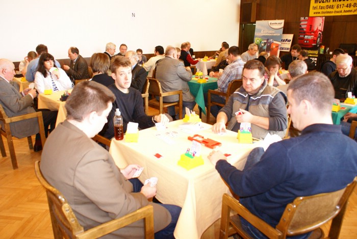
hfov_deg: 67.3
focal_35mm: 27
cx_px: 178
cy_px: 120
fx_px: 268
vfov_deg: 48.0
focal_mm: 18
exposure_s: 1/15
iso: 800
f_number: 4
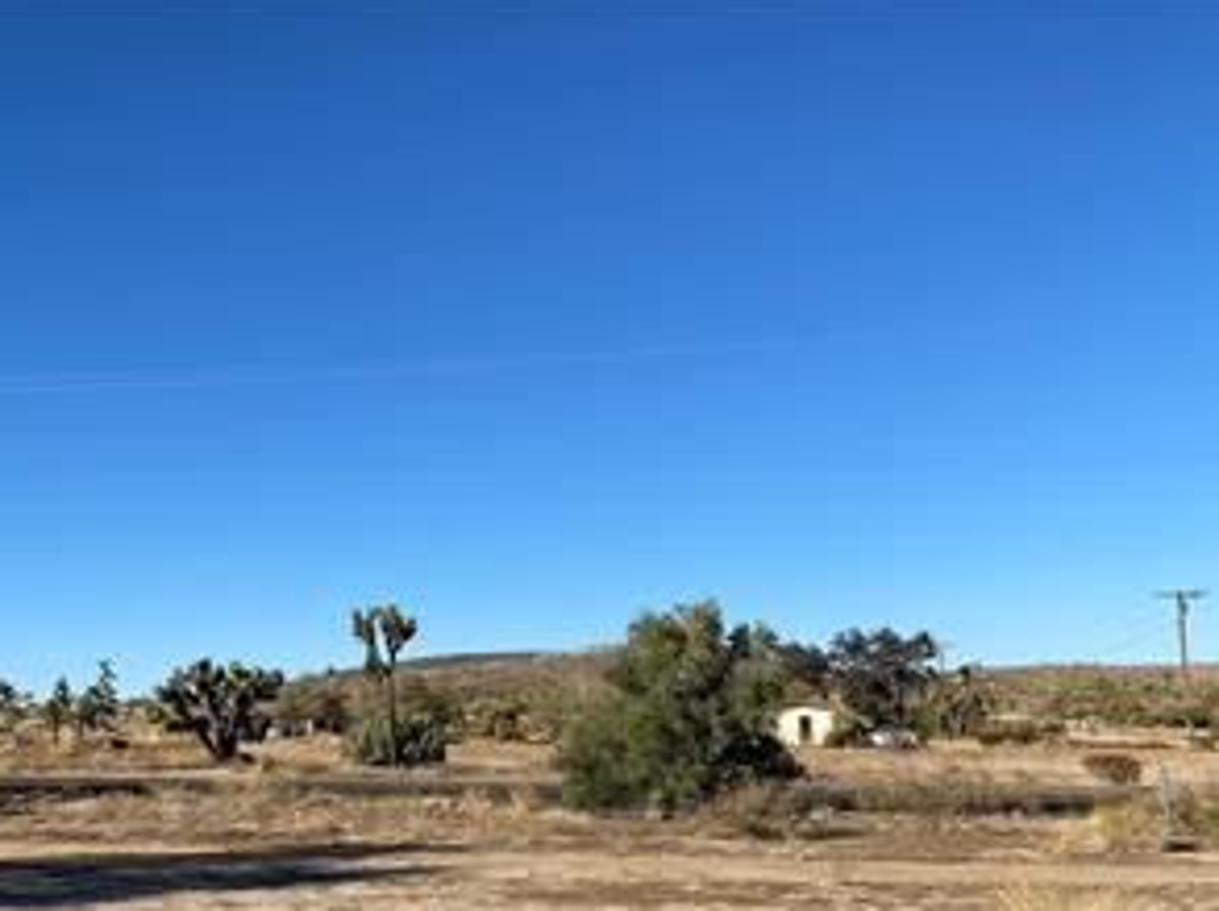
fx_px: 1407
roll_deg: +0.5
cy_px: 688
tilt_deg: +3.2
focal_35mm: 40
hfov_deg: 45.2
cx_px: 300
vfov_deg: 35.1
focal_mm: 4.25
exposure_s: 1/3205
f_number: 1.8
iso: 32
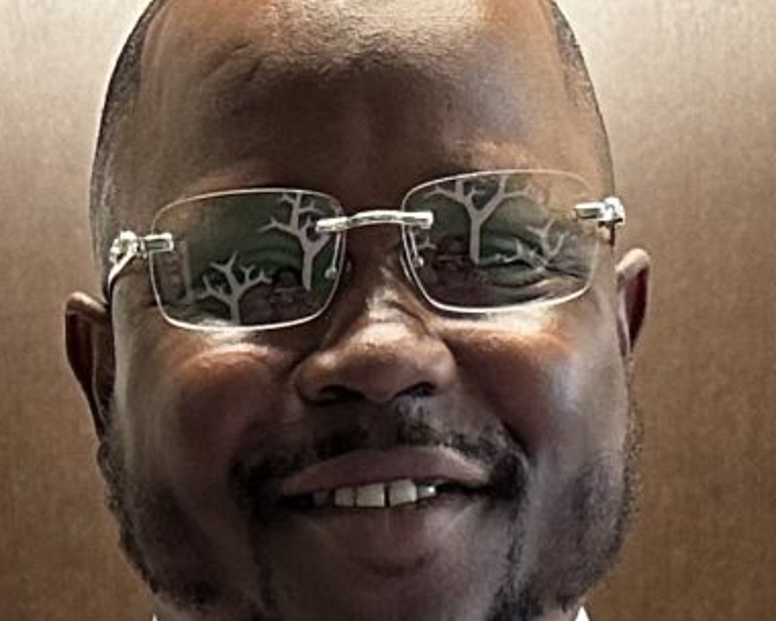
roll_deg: +1.3
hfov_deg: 12.2
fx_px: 3629
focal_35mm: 158
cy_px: 1806
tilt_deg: -7.8
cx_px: 251
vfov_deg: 8.4
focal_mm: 6.86
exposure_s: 1/60
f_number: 1.78
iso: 250
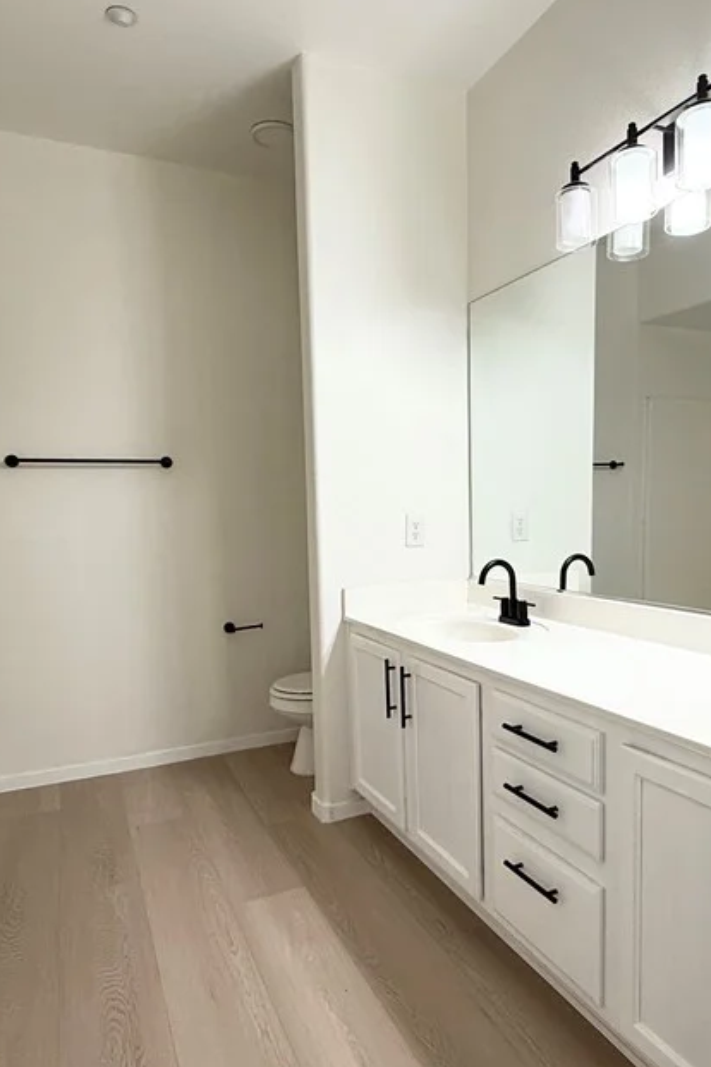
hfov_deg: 52.9
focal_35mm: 24
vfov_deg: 73.6
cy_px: 577
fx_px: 711
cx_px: 414
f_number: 2.2
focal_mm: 2.22
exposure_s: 1/120
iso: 160
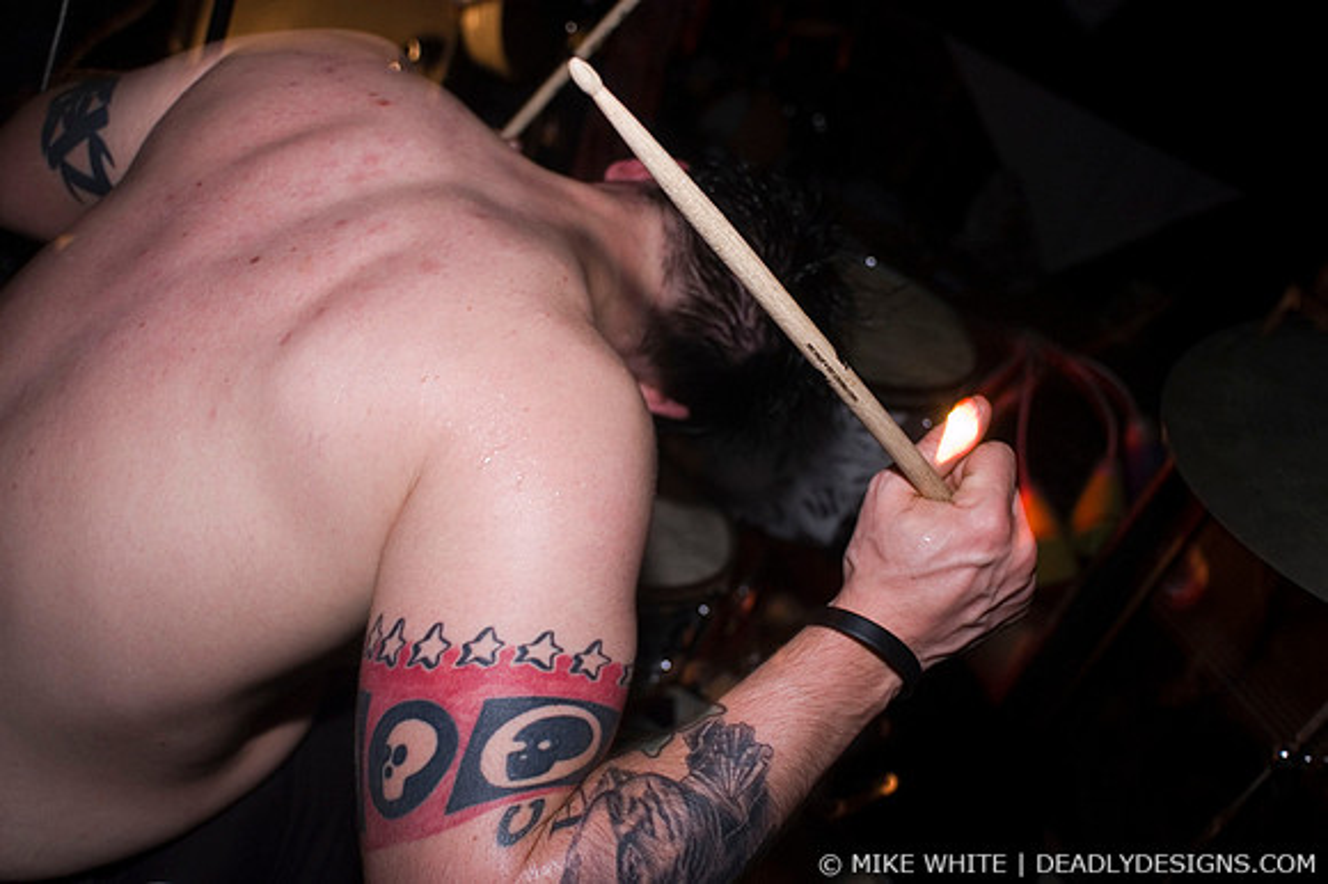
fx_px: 1106
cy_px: 442
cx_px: 664
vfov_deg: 43.6
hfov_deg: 62.0
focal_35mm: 30
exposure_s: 1/15
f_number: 2.8
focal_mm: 20
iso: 800
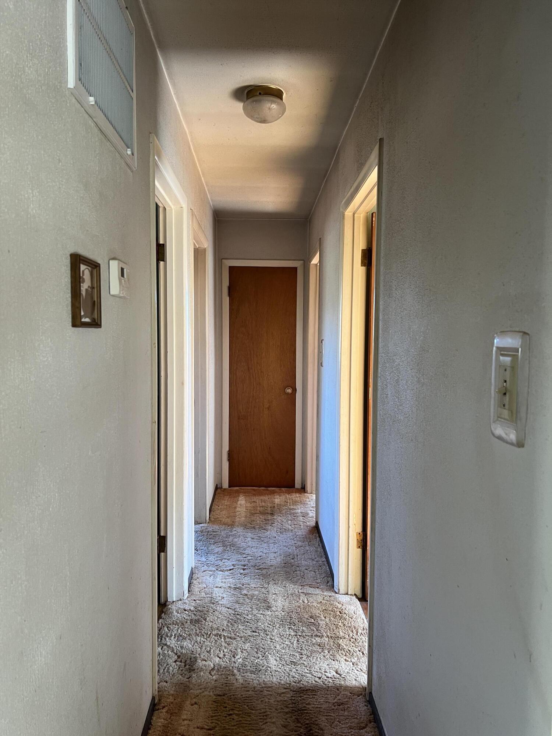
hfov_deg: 53.1
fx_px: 553
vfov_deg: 67.3
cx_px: 276
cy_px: 368
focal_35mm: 26
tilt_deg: -3.8
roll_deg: -0.7
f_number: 1.5
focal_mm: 5.7
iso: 125
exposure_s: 1/96
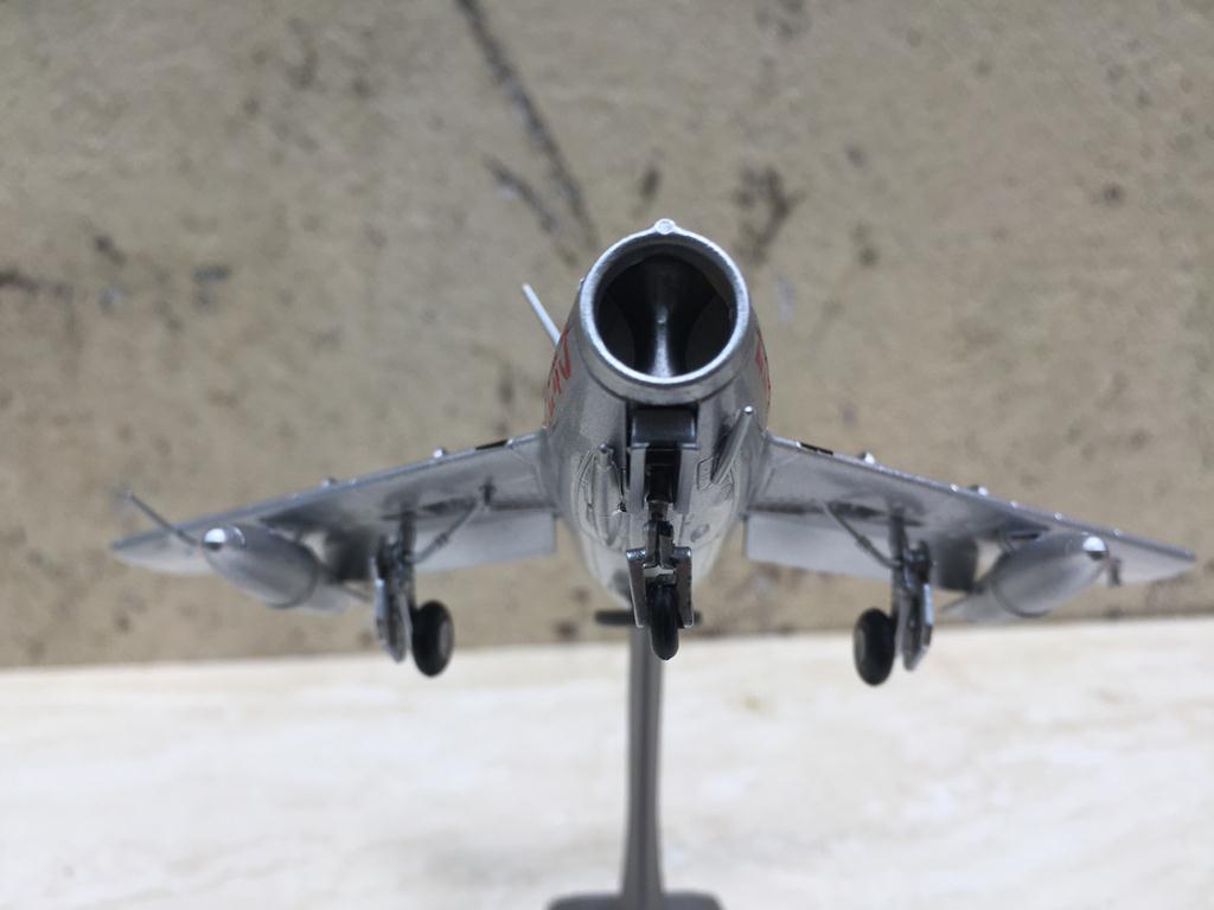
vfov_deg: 48.2
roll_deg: -2.5
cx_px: 607
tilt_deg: -13.3
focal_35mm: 29
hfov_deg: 61.7
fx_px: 1017
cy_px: 455
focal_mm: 4.15
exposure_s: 1/148
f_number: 2.2
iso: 32
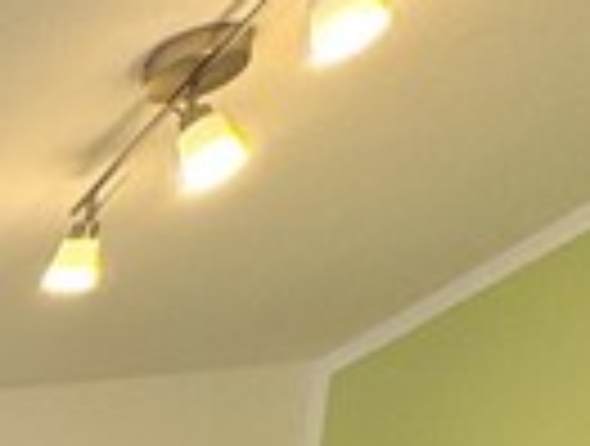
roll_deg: +0.8
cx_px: -844
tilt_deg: -8.8
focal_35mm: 76
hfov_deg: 14.8
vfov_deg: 13.7
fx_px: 1299
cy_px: 1079
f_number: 2.2
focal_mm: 2.22
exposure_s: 1/50
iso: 125
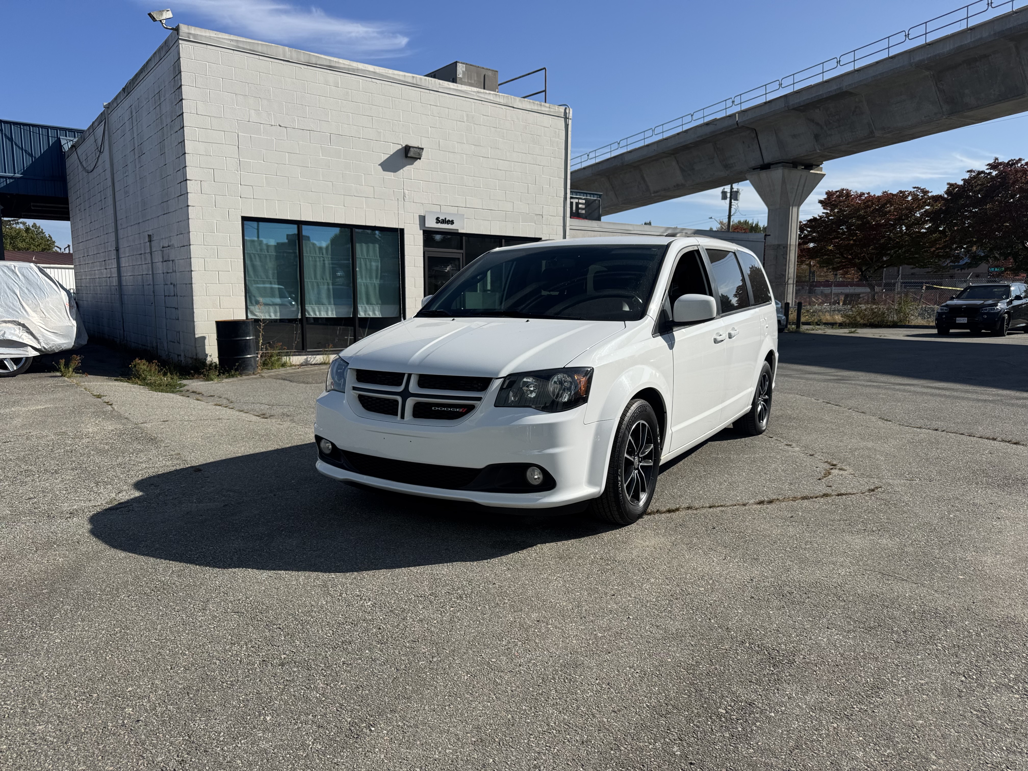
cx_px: 514
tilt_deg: -6.8
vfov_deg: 56.8
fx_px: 713
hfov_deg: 71.6
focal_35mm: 24
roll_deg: -0.2
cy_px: 386
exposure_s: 1/6410
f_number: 1.78
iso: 80
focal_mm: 6.76
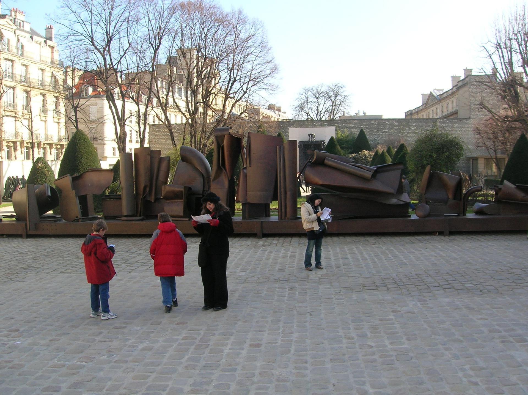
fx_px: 518
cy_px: 198
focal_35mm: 34
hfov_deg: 54.0
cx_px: 264
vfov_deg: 41.7
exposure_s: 1/110
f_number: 4.9
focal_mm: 5.7
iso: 50
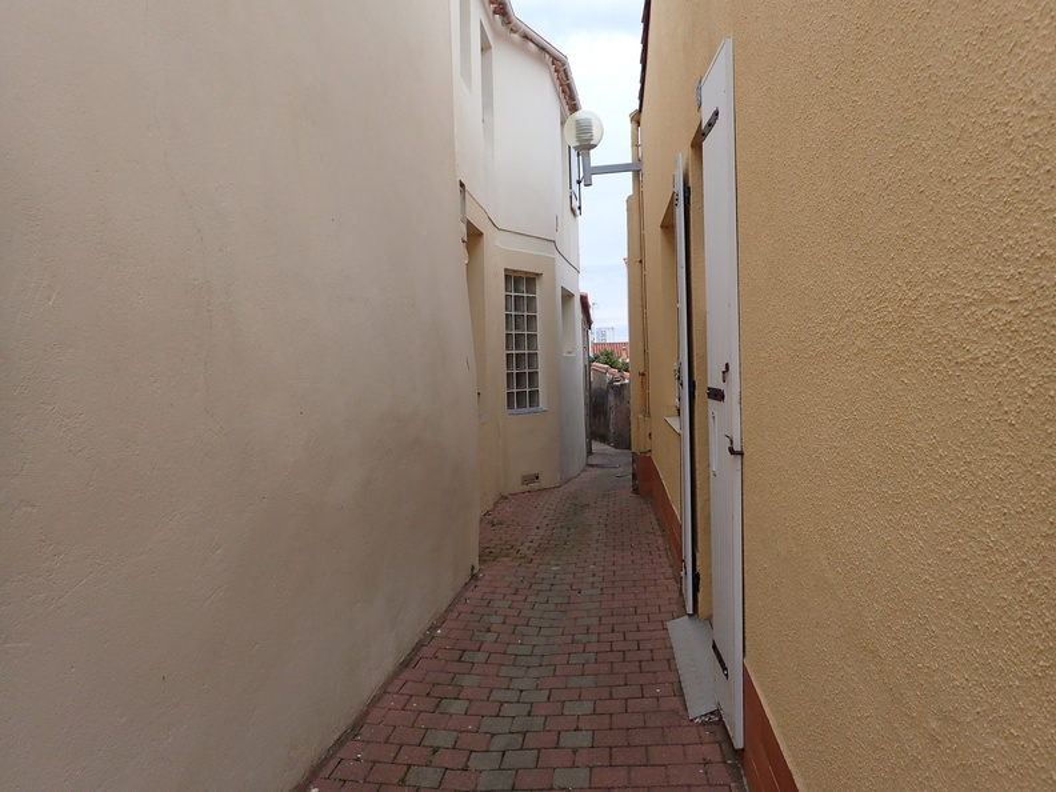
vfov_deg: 54.9
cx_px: 528
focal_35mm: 25
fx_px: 763
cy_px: 396
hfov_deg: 69.4
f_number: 2.8
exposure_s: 1/640
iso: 200
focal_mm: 4.5
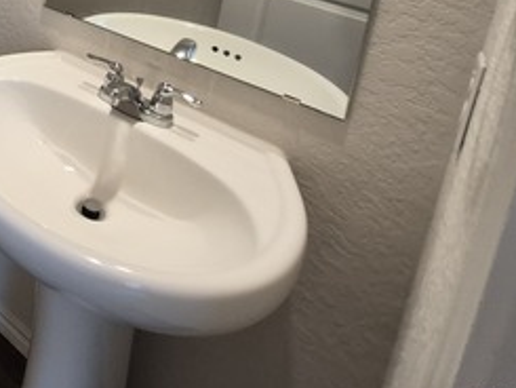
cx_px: -40
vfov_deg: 33.0
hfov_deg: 43.1
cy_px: -95
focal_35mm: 34
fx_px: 507
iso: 250
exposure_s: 1/60
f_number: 2.2
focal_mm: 1.74
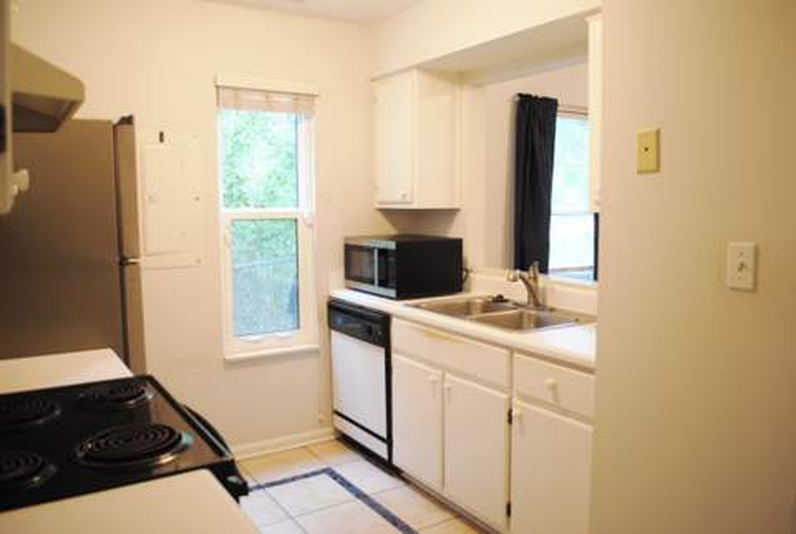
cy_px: 267
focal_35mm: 27
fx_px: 598
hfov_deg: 67.3
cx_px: 398
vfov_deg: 48.1
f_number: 3.5
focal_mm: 18
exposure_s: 1/50
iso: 400
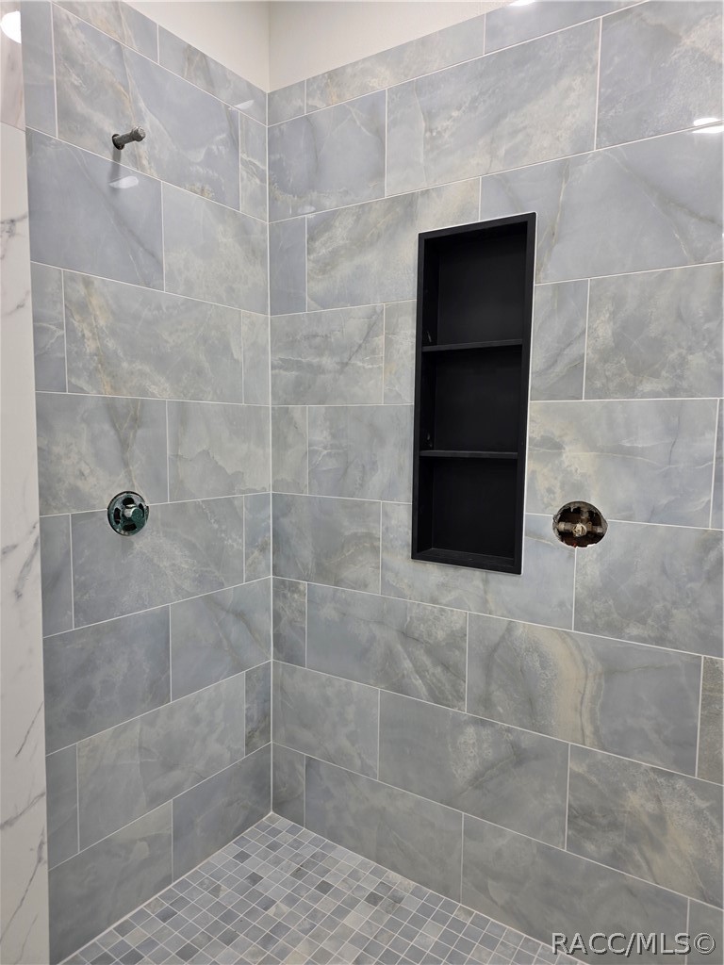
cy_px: 482
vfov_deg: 73.9
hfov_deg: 58.9
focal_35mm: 23
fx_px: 641
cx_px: 362
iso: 80
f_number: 1.7
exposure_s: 1/120
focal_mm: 6.25
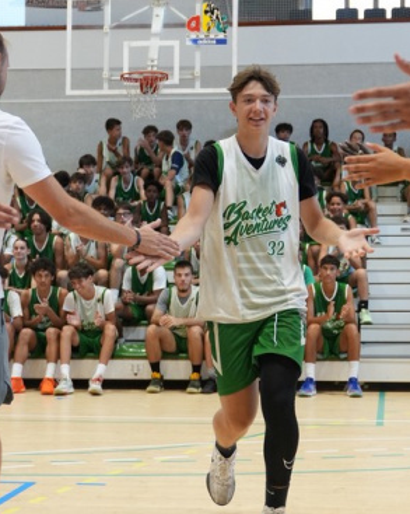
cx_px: 232
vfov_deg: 22.2
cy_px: 213
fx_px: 1306
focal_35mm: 86
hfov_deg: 17.8
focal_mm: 28
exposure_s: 1/500
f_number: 2.8
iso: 1600
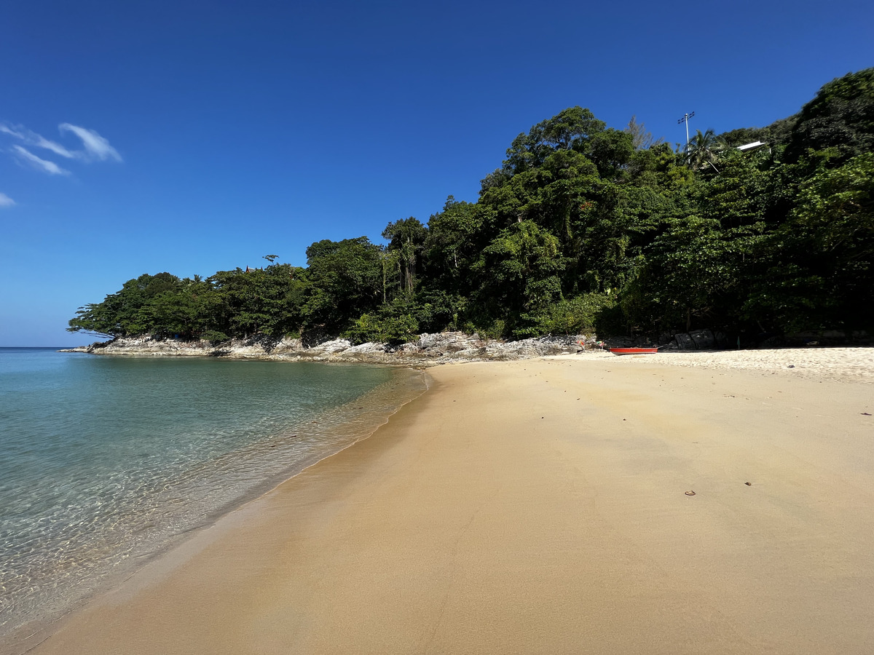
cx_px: 437
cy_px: 328
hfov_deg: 106.2
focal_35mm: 13
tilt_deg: +3.1
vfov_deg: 89.9
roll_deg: -0.2
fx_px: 328
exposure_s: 1/1449
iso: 32
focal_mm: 1.57
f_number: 1.8
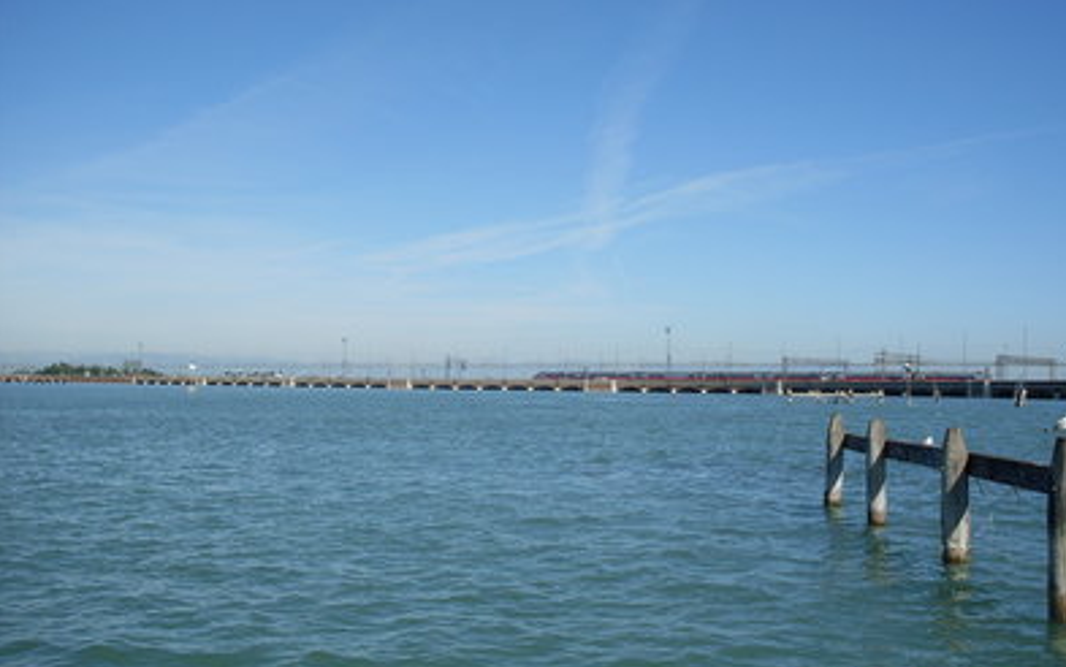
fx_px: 1192
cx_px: 537
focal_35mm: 41
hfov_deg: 48.2
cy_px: 358
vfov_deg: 31.3
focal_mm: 6.3
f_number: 8.4
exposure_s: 1/250
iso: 80
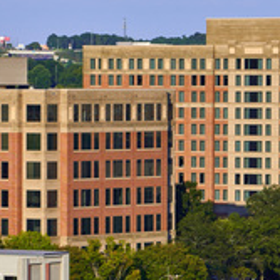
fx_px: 3944
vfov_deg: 4.1
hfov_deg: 4.1
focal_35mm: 431
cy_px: 189
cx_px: 75
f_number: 10
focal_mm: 141
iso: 100
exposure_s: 1/500
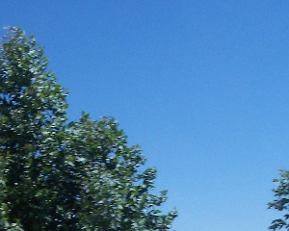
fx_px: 847
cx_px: 133
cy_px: 259
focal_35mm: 99
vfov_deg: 15.1
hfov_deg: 19.4
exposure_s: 1/700
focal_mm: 8
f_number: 4.8
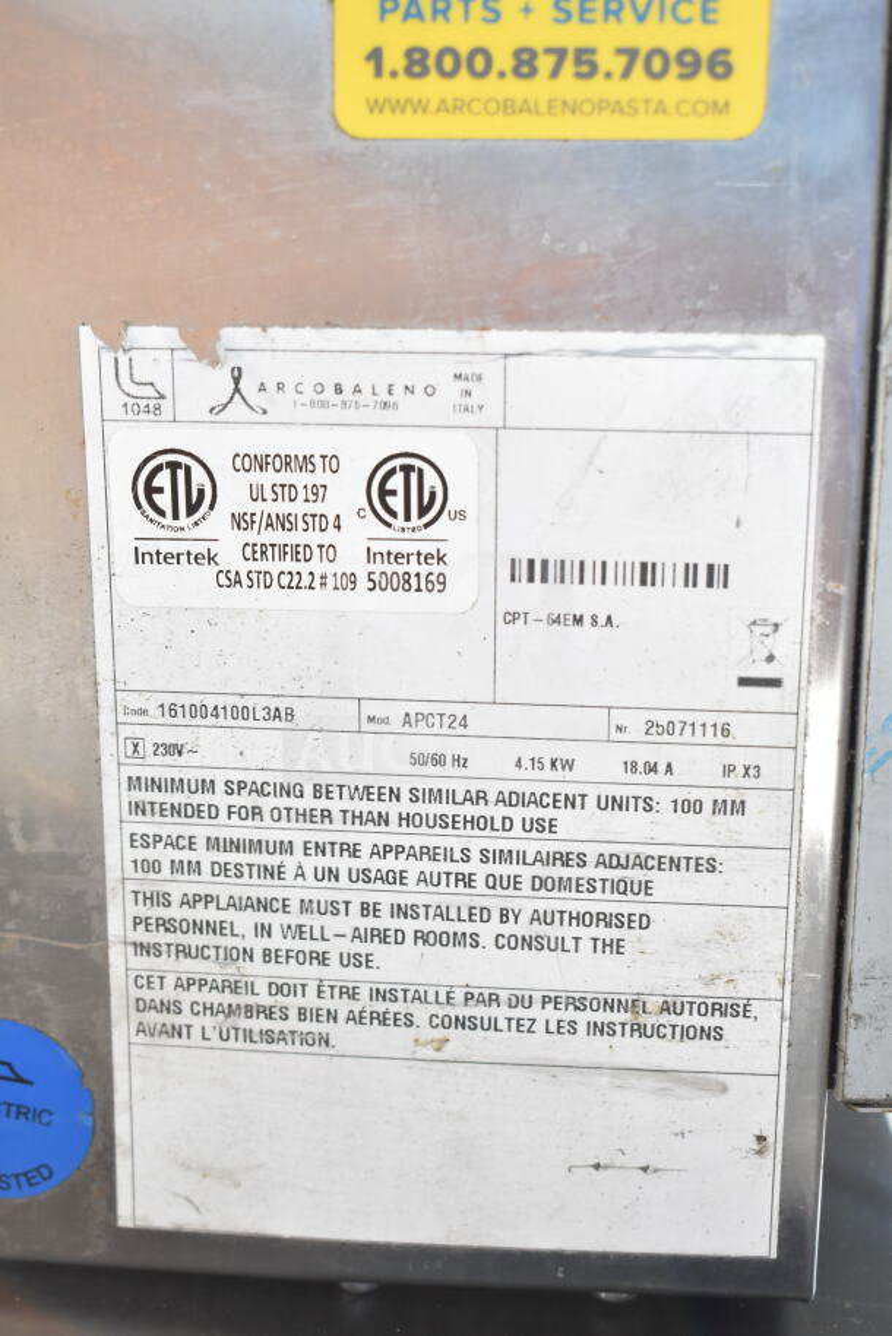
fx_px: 2117
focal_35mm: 57
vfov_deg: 35.0
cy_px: 668
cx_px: 446
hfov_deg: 23.8
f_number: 5.6
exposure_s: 1/125
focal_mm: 38
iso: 1600
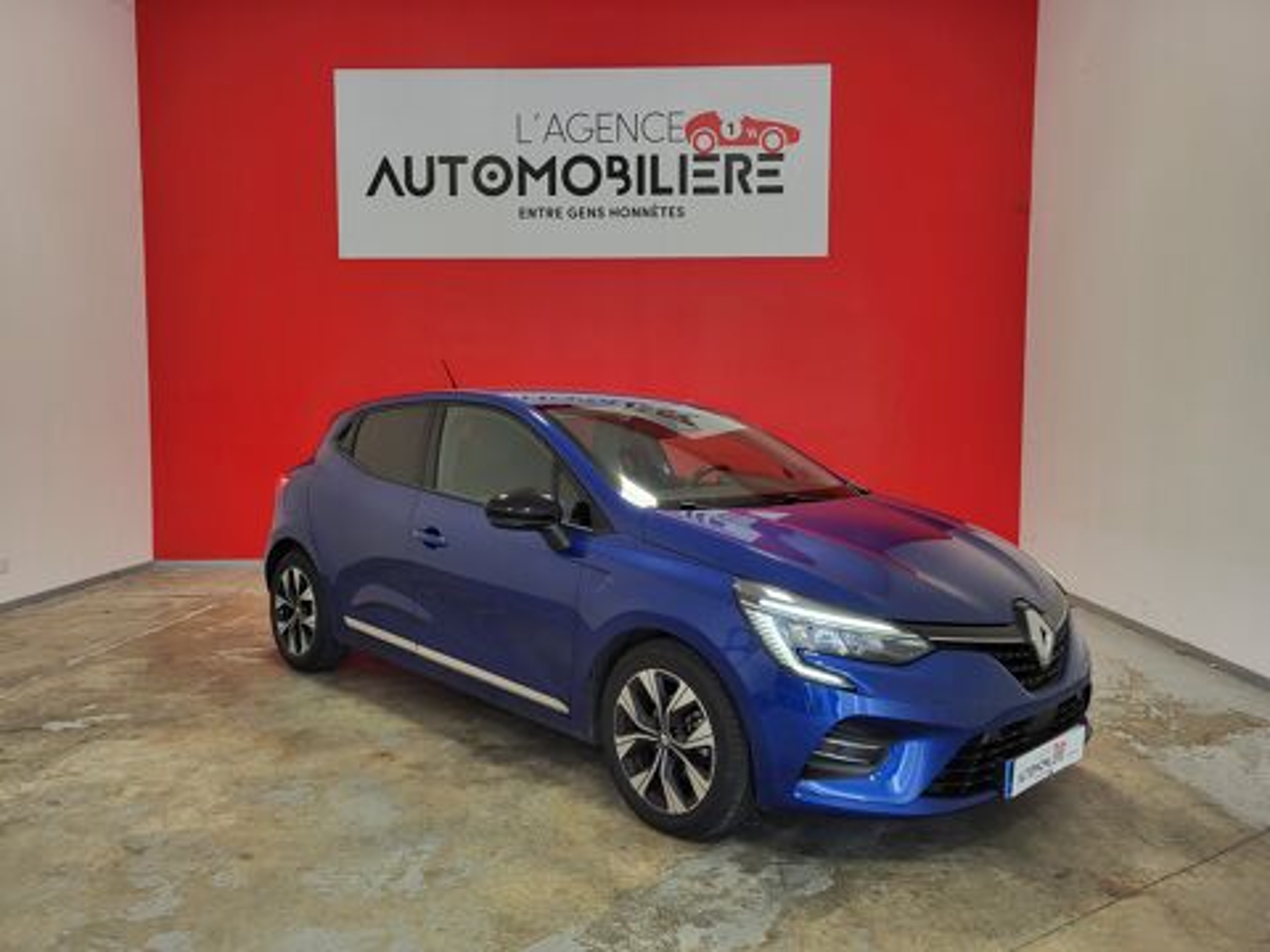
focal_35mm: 26
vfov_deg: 53.1
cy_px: 476
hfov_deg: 67.3
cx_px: 635
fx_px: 954
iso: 250
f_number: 1.8
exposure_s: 1/43
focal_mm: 5.4
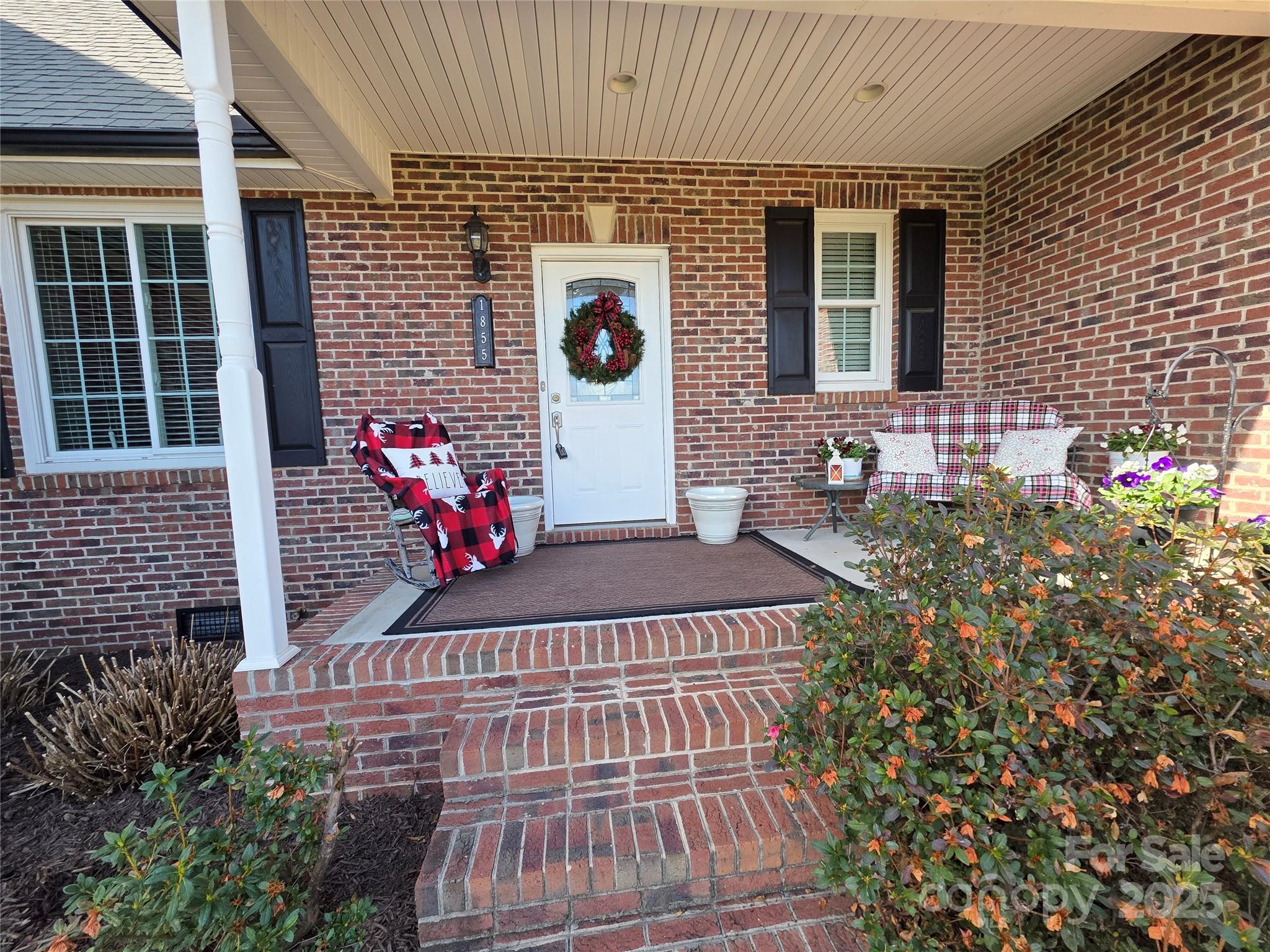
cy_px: 476
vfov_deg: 89.9
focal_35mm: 13
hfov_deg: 106.2
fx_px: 477
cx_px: 635
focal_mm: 2.2
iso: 100
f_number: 1.9
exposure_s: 1/719
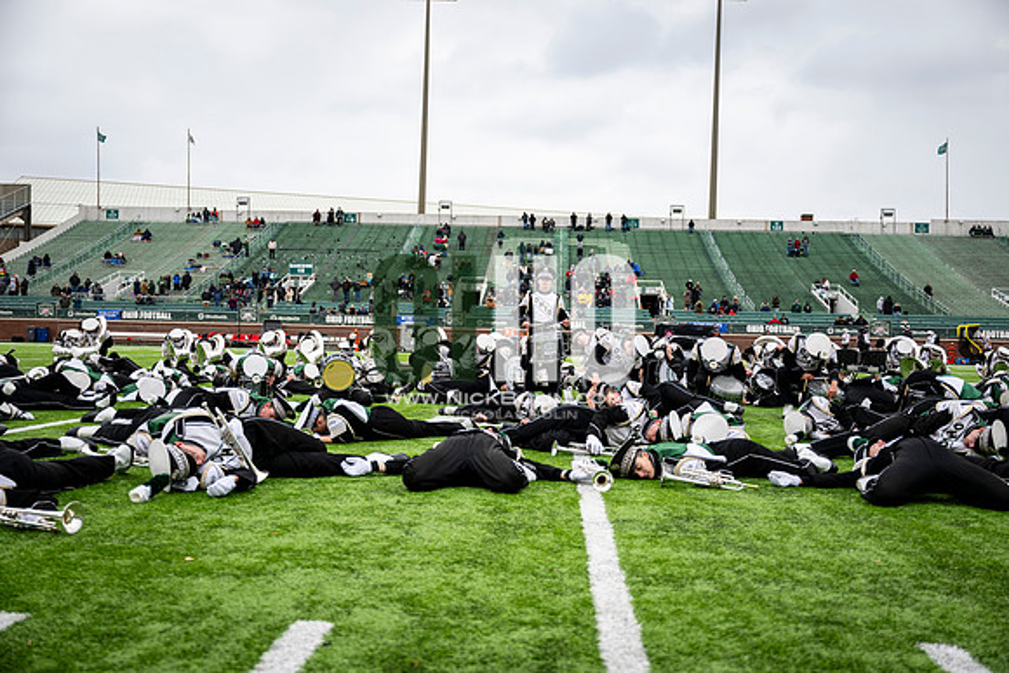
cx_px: 504
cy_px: 336
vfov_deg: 37.9
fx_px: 981
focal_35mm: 35
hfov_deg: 54.4
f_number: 2.8
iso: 100
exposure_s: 1/500
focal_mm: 35
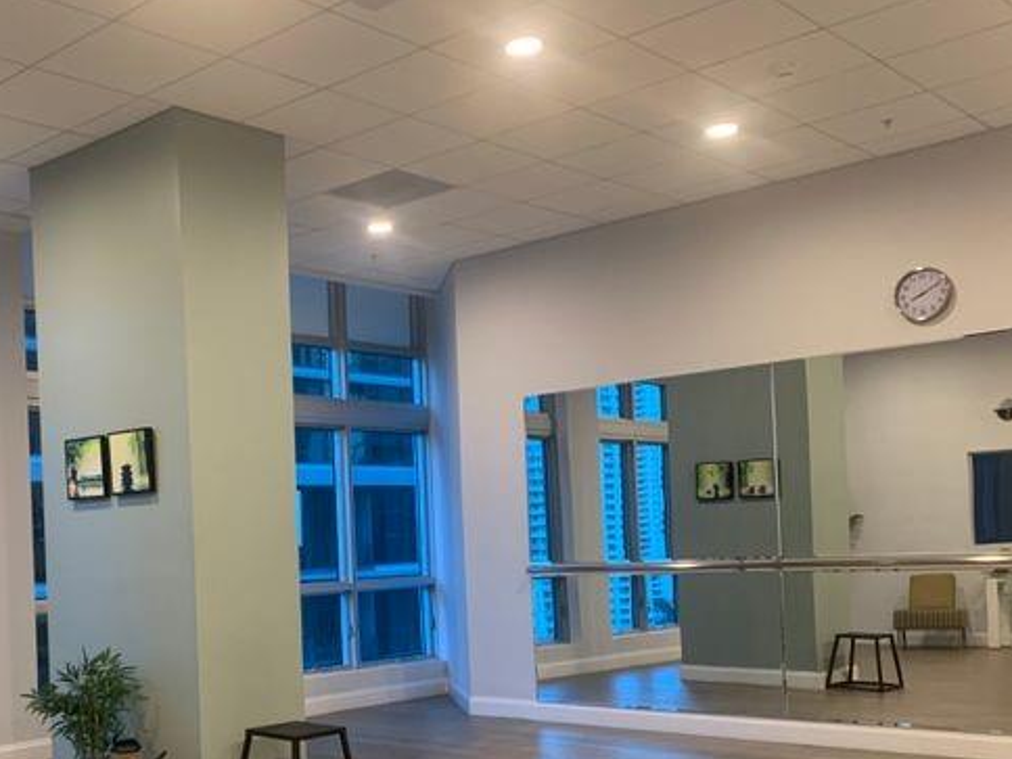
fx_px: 1257
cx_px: 295
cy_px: 552
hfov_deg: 42.9
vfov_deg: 33.1
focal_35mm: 43
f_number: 1.8
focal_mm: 4.25
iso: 200
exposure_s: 1/60
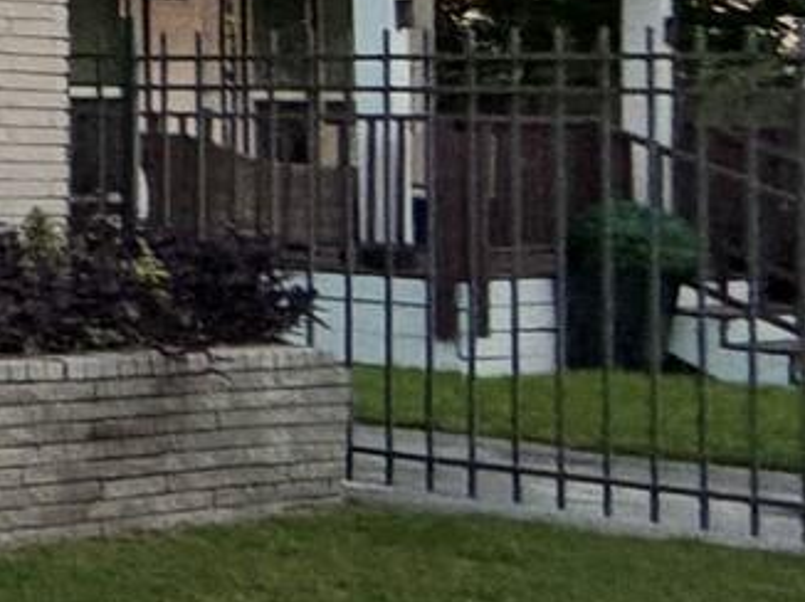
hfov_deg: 11.0
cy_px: 39
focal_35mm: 88
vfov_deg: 16.5
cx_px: -1701
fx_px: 2045
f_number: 2.2
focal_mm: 2.22
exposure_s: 1/121
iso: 100
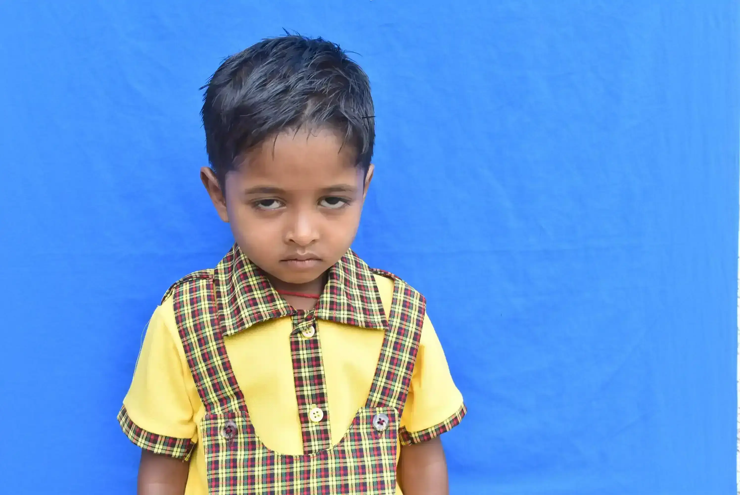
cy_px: 248
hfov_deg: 46.4
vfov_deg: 31.9
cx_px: 370
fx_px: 864
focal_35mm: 42
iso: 500
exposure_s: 1/60
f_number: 7.1
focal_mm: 28
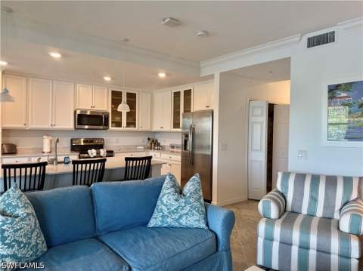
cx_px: 182
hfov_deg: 71.7
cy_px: 136
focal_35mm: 24
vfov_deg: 56.7
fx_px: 251
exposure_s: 1/120
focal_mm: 6.76
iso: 160
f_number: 1.78
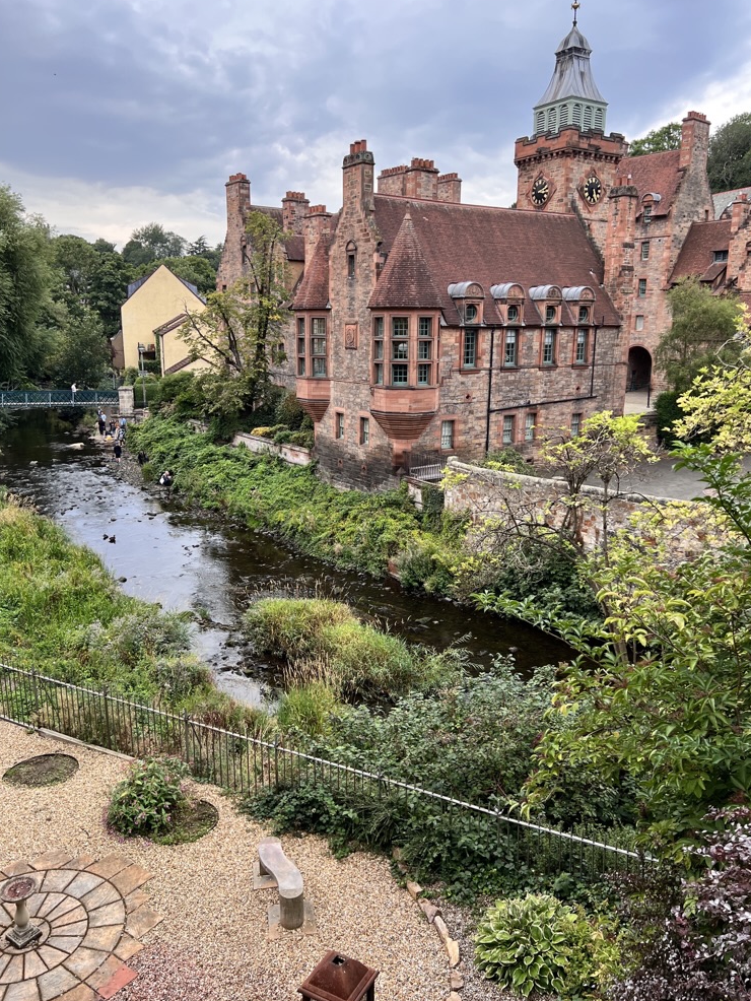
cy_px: 488
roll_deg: -1.0
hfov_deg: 51.4
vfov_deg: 65.3
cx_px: 376
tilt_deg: -11.5
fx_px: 781
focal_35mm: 27
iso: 50
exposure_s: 1/932
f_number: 1.5
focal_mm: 5.7
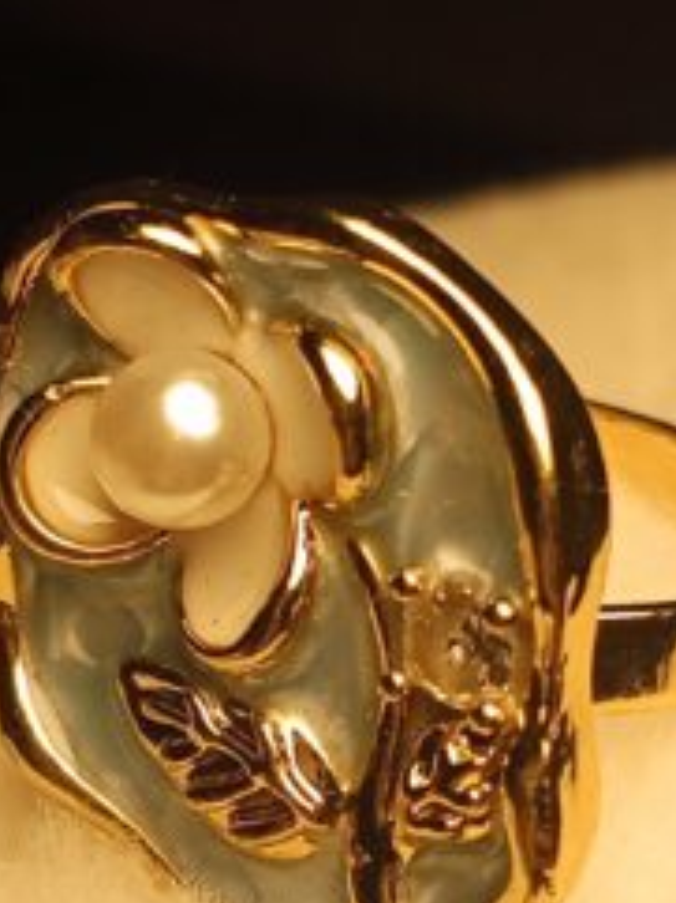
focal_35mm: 128
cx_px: 355
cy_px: 614
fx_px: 3339
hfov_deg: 11.6
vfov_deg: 15.4
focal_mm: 3.98
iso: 80
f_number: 1.8
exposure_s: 1/100
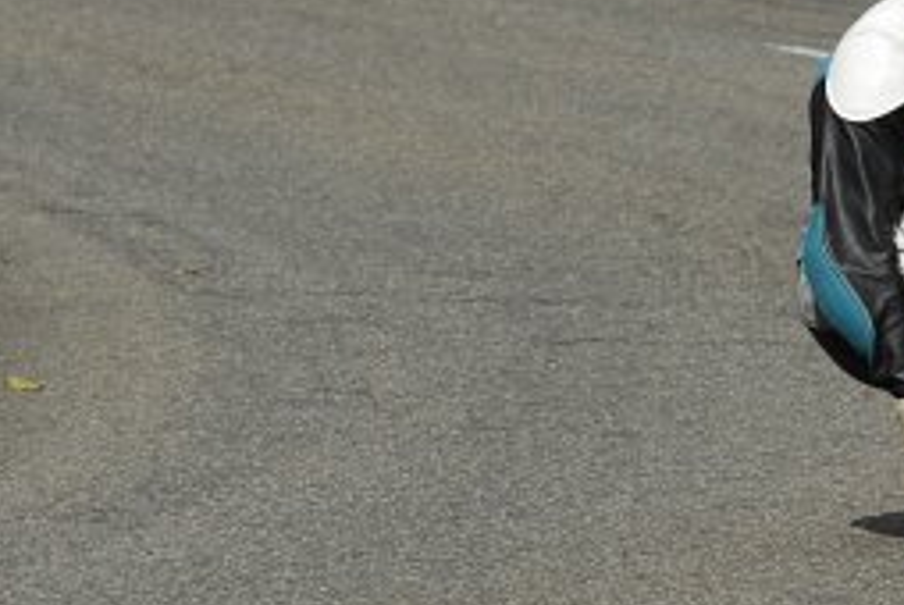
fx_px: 13329
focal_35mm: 530
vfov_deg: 2.6
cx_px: 924
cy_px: 224
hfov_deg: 3.9
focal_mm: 145
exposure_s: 1/640
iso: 200
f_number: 8
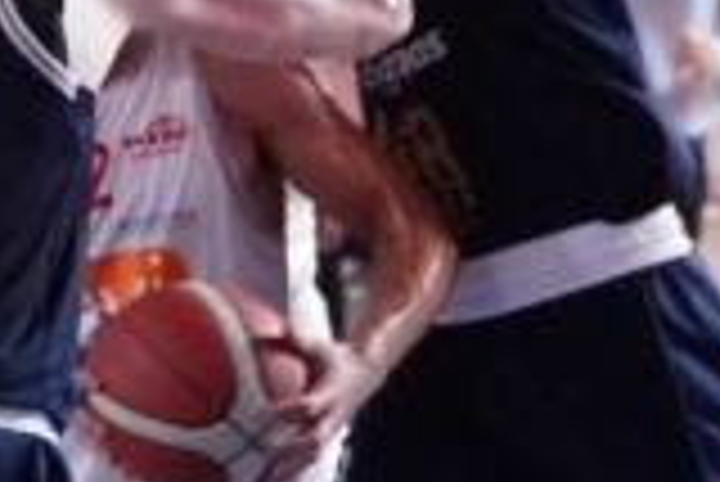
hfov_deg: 5.2
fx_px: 7827
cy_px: 459
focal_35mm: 391
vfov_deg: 3.5
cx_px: -369
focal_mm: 52
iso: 5000
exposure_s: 1/640
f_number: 4
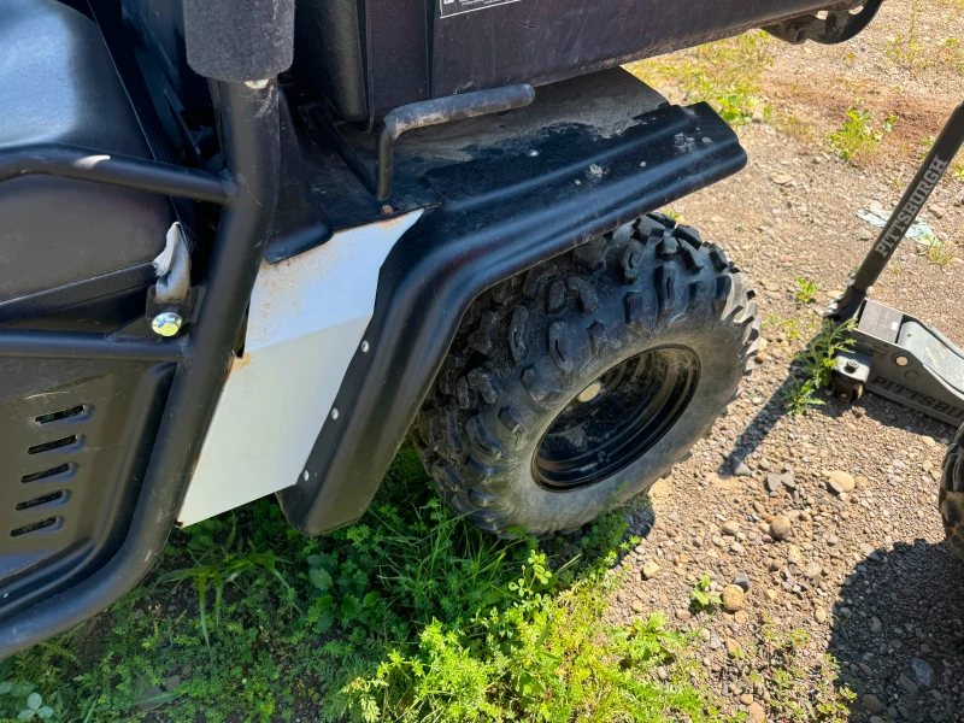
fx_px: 668
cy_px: 362
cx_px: 482
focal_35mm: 24
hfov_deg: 71.6
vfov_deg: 56.8
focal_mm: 6.76
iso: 80
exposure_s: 1/853
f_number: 1.78
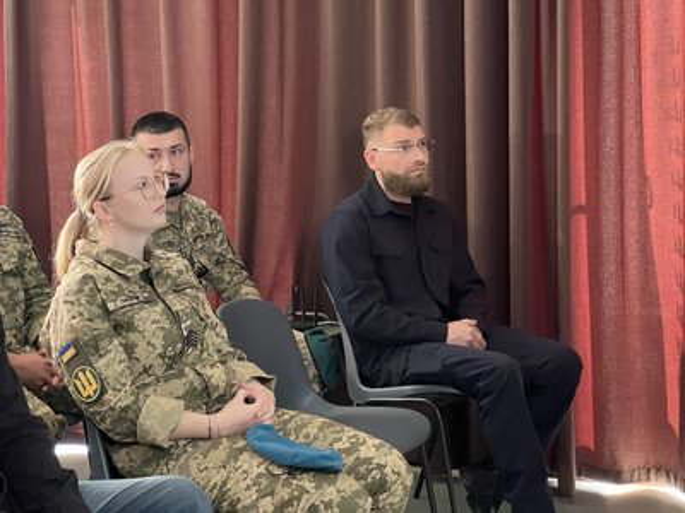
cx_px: 342
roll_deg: +1.1
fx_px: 1524
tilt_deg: -5.7
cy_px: 256
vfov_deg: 19.1
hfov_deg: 25.3
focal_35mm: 77
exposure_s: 1/41
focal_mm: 9
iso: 1000
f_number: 2.8
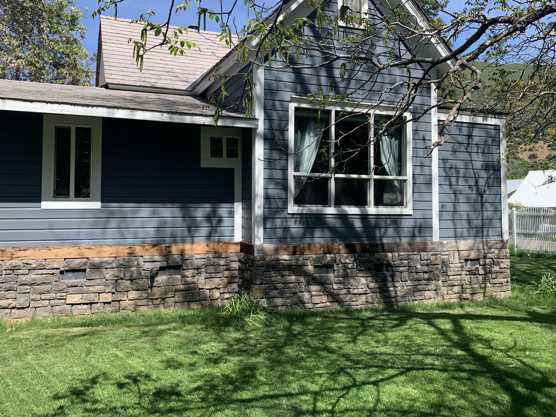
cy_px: 182
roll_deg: +0.7
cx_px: 259
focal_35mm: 30
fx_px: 482
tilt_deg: +3.2
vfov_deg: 46.7
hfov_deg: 59.9
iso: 25
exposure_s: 1/1250
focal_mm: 4.25
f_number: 1.8
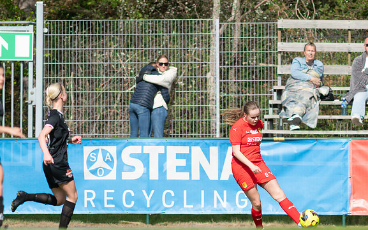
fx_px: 6491
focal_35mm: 647
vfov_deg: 2.0
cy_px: 158
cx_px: 254
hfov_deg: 3.2
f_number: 3.2
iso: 100
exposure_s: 1/2000
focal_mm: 300
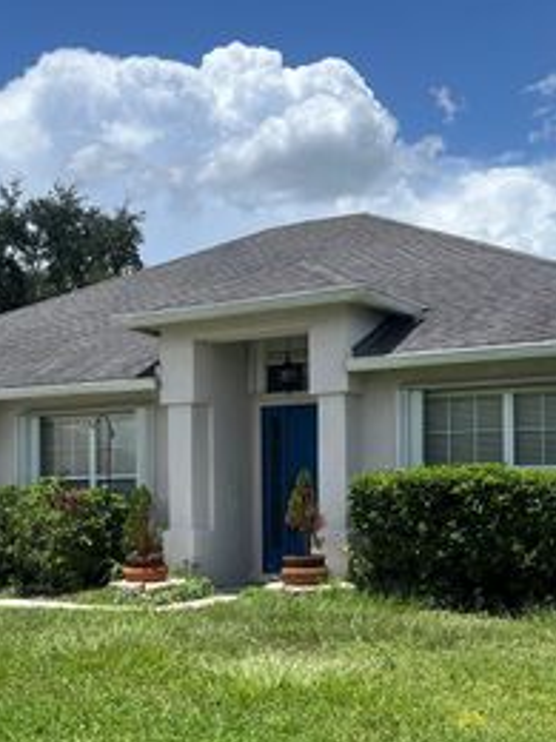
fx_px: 1071
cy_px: 472
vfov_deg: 37.9
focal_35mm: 50
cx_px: 197
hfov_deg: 29.0
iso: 50
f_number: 1.6
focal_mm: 5.1
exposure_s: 1/4854
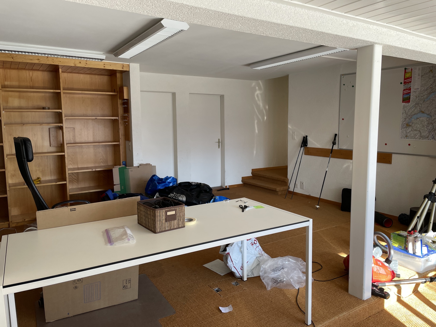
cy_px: 164
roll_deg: +0.2
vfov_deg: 53.1
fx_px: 327
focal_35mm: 26
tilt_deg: -6.4
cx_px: 218
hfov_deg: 67.3
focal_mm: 4.2
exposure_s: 1/121
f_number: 1.6
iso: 50
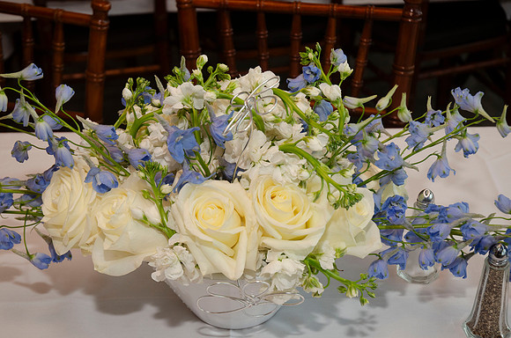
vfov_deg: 20.5
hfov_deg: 30.6
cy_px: 169
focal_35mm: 66
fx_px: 935
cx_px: 256
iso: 400
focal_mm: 44
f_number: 5.6
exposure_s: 1/60
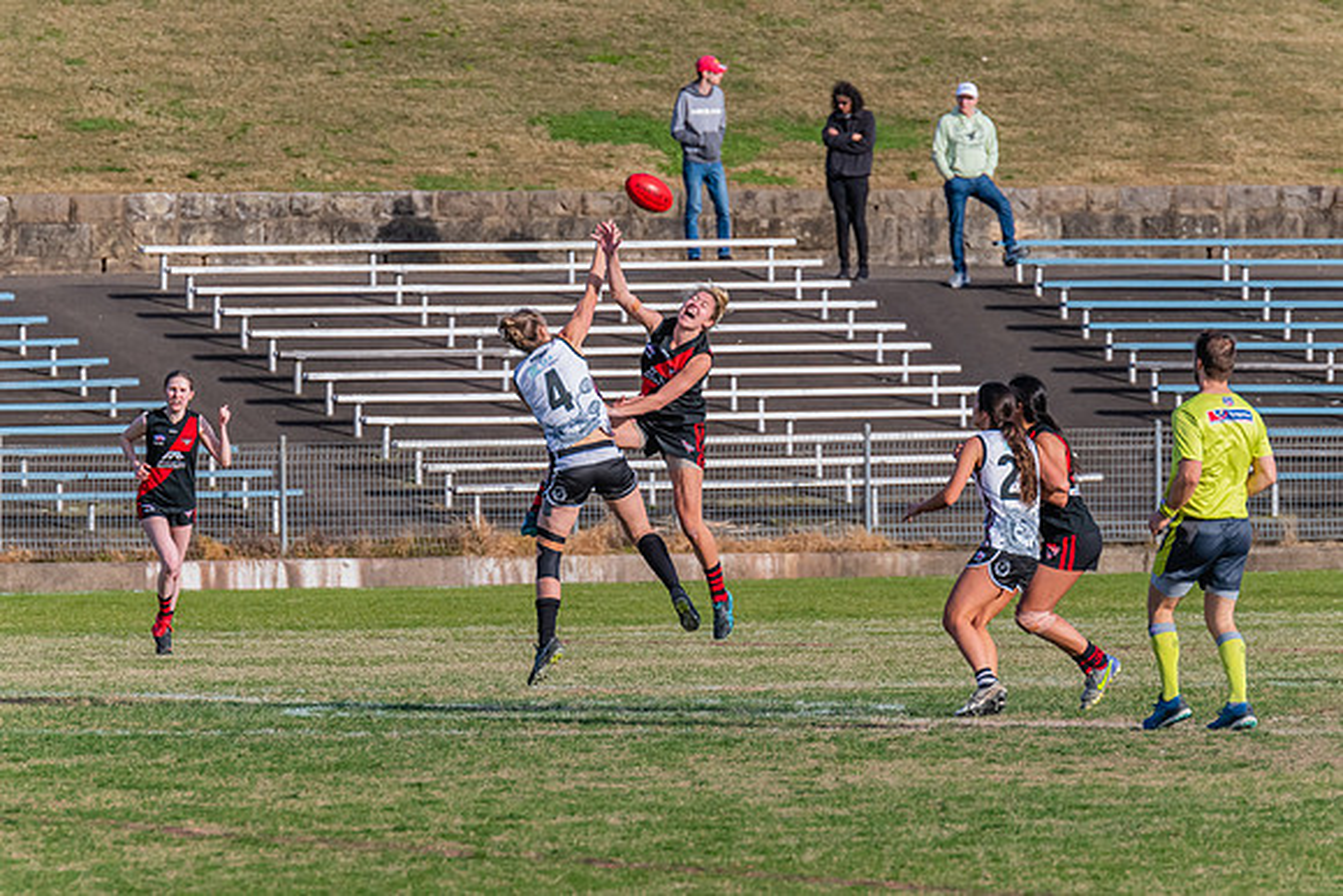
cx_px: 689
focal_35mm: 524
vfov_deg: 2.6
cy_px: 460
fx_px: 19565
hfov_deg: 3.9
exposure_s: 1/1250
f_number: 9
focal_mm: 420
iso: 800
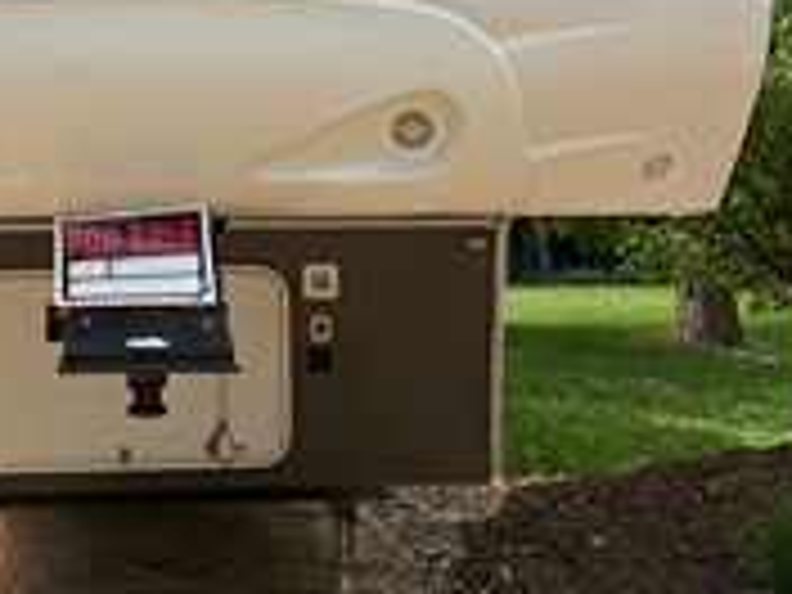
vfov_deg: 24.0
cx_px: 90
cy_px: 45
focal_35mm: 59
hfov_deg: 31.3
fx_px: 1350
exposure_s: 1/2538
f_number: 1.6
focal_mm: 5.96
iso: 64
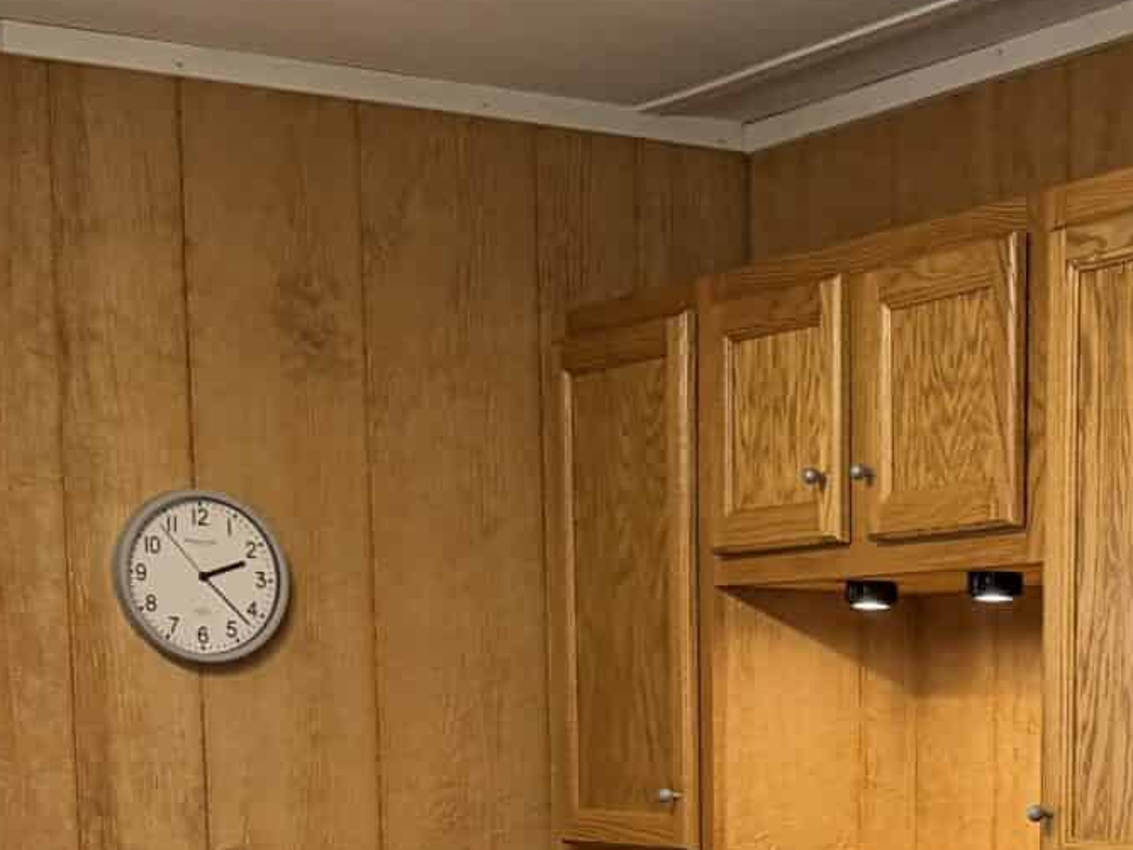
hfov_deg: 20.8
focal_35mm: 92
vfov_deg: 15.0
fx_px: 3011
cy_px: 1250
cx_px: 1067
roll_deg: -0.5
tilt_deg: -8.7
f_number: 1.78
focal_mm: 6.76
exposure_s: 1/120
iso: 320
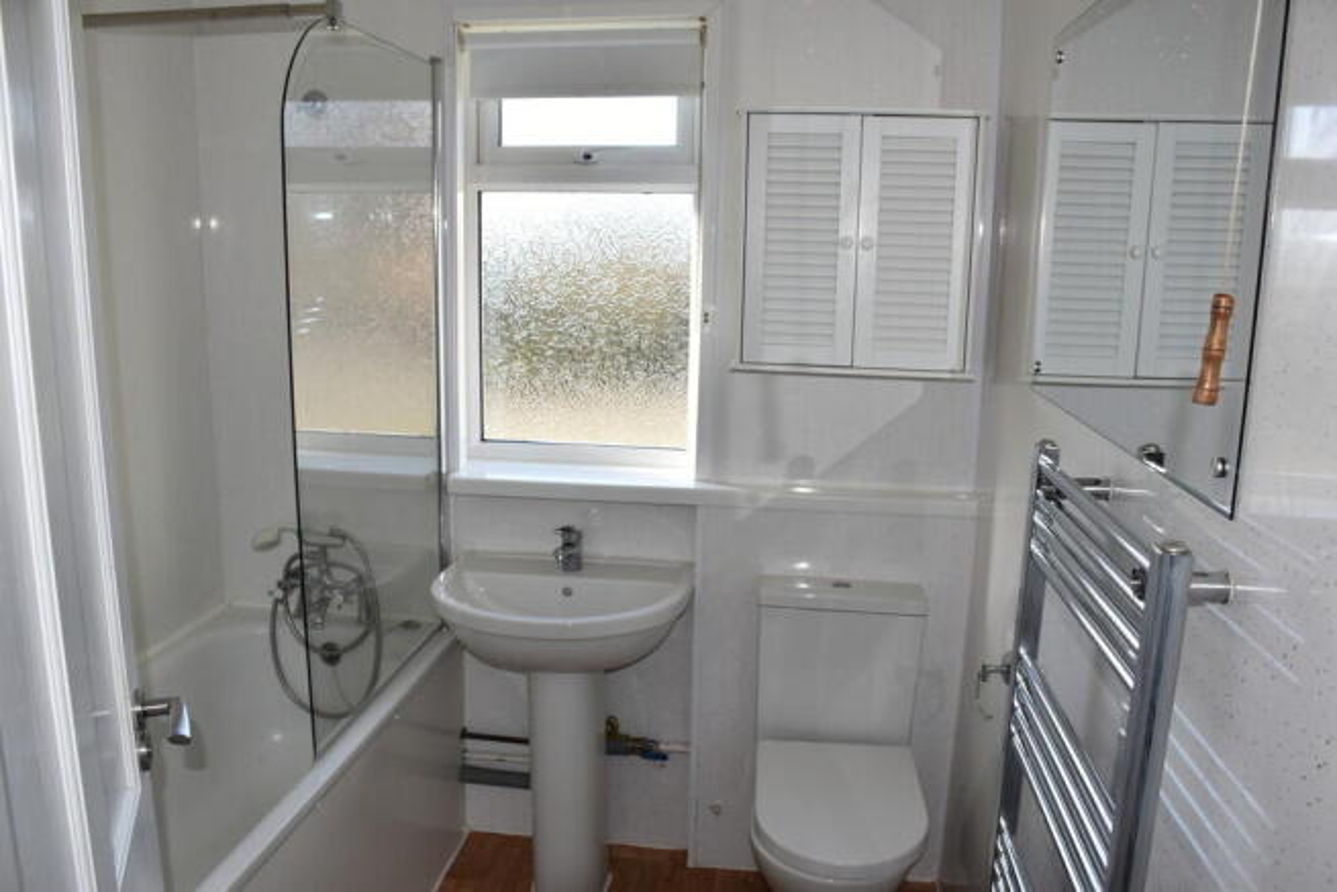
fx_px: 1003
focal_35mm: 27
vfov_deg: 48.0
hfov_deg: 67.4
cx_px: 668
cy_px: 446
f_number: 5.6
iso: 250
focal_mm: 18
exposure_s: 1/125
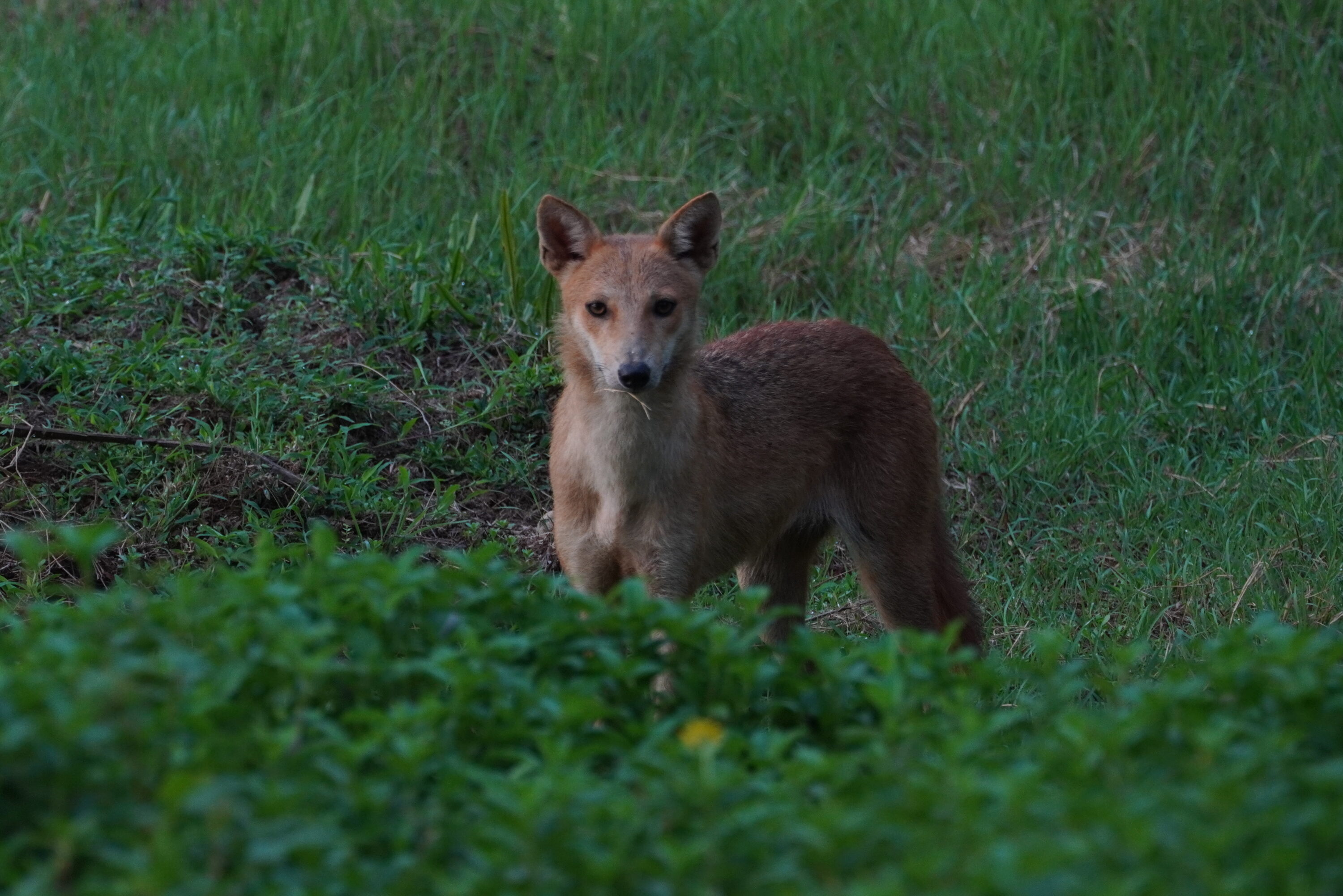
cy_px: 448
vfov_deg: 3.1
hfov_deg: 4.6
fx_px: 16789
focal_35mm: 450
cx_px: 672
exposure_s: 1/400
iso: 640
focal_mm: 300
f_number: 8
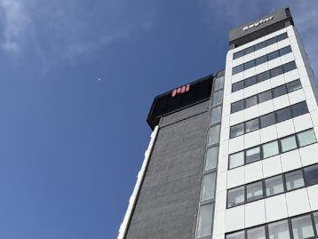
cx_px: 224
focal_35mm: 40
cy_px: 182
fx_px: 368
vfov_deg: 35.1
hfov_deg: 45.7
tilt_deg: +48.5
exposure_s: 1/1167
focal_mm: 2.22
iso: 20
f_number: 2.2
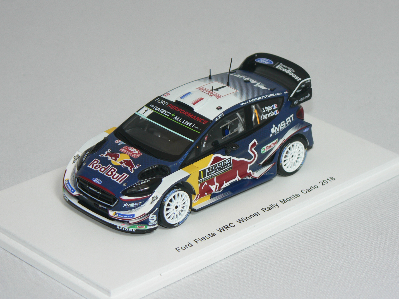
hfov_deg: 13.7
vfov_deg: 10.3
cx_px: 200
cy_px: 150
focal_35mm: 144
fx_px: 1660
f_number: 3.2
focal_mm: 24.1
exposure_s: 1/60
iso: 80
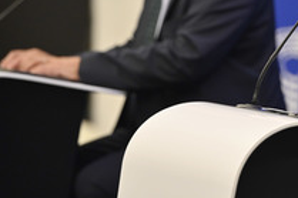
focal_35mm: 399
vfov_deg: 3.4
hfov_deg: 5.2
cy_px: 3
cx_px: 264
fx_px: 3300
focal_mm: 185
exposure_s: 1/320
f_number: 2.8
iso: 1600
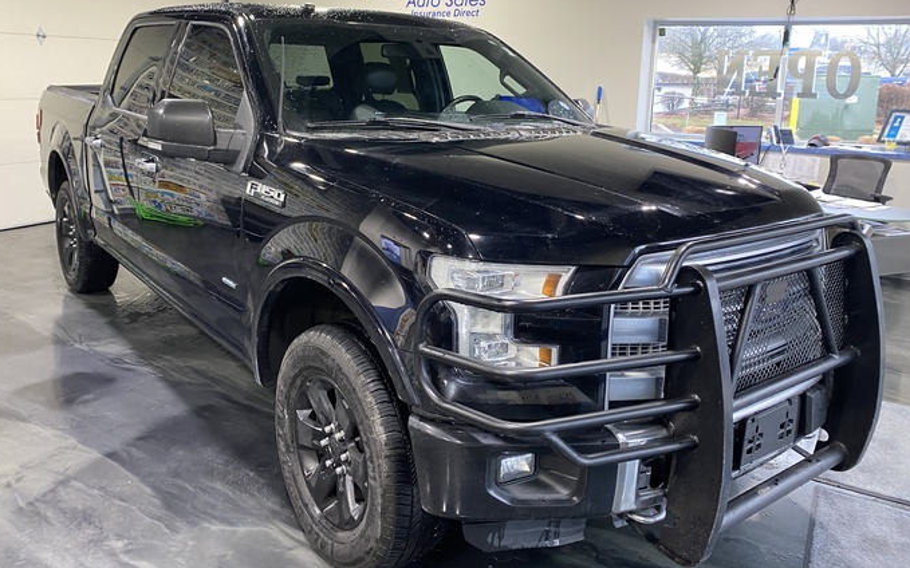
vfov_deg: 41.5
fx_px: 744
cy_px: 213
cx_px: 435
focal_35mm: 30
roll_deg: -2.0
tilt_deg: -9.8
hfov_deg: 62.9
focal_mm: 4.25
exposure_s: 1/60
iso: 125
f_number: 1.8
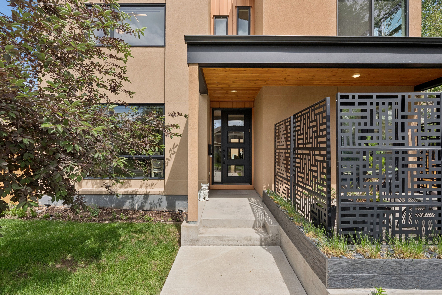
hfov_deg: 100.4
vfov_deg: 77.4
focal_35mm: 15
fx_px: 184
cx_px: 221
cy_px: 148
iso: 200
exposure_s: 1/320
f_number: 9
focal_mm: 15
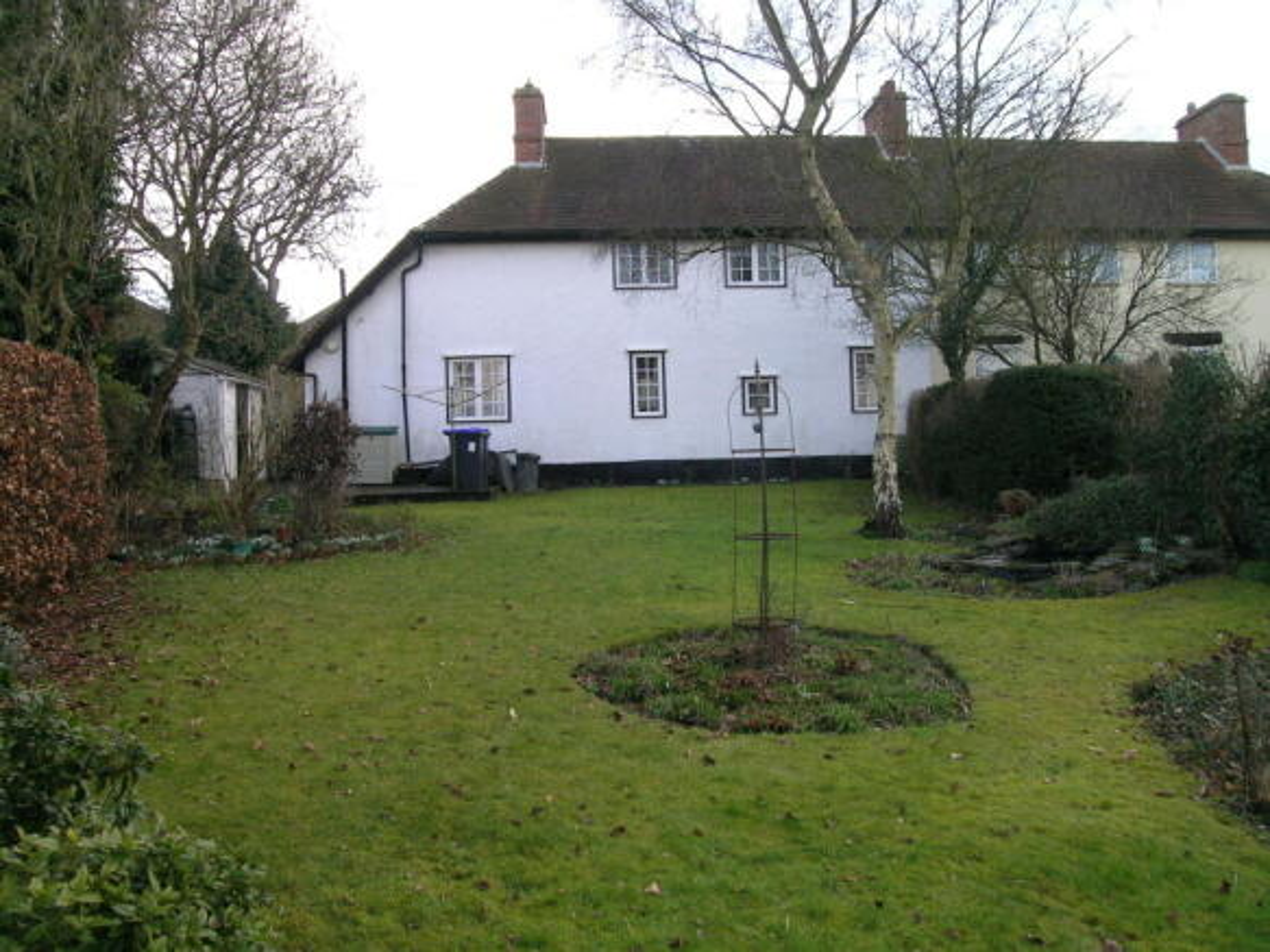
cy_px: 476
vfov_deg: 49.7
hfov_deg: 63.5
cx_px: 635
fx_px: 1027
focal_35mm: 28
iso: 50
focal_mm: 5.8
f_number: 4
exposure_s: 1/95.9
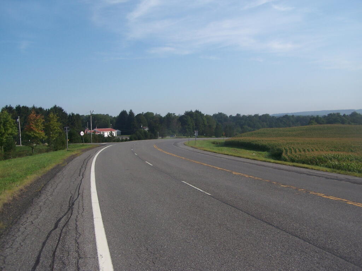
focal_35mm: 38
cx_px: 181
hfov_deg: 49.0
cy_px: 136
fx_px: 397
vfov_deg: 37.7
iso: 80
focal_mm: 6.3
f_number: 4
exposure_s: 1/1000
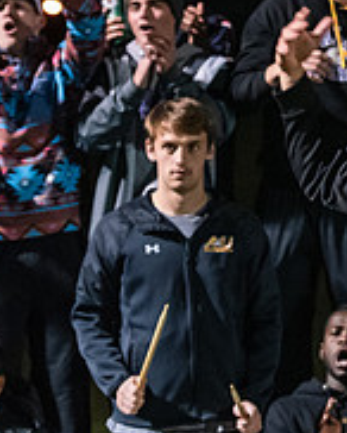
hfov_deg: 6.0
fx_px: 3294
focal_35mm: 257
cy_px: 144
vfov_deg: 7.5
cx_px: 387
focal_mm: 86
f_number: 2.8
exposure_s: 1/400
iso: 8000
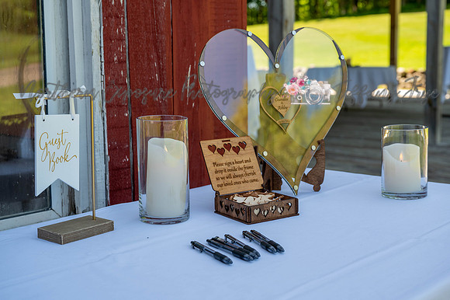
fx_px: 662
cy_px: 150
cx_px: 225
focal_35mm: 53
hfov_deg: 37.5
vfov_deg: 25.5
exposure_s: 1/250
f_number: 5.6
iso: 200
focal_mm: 53
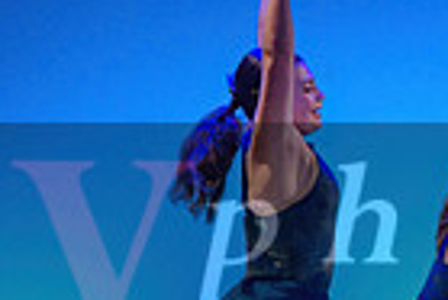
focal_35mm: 501
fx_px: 6241
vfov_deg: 2.8
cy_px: 247
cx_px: 770
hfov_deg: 4.1
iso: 1600
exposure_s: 1/320
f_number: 2.8
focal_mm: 116
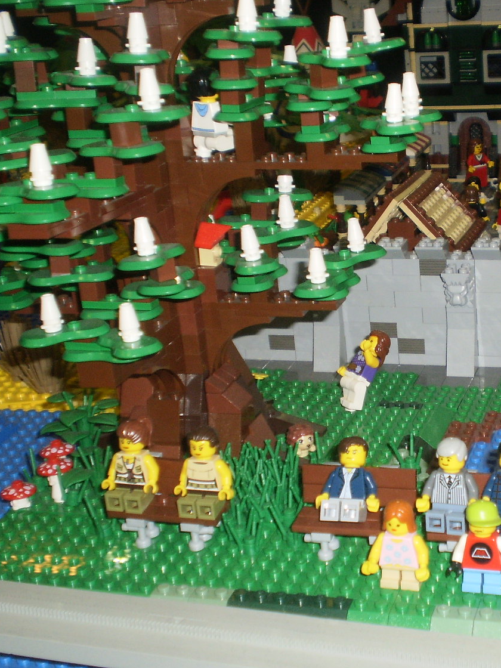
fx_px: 1158
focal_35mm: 60
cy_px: 343
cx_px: 440
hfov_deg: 23.8
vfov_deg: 32.2
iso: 125
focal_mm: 7.4
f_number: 3.5
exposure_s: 1/30
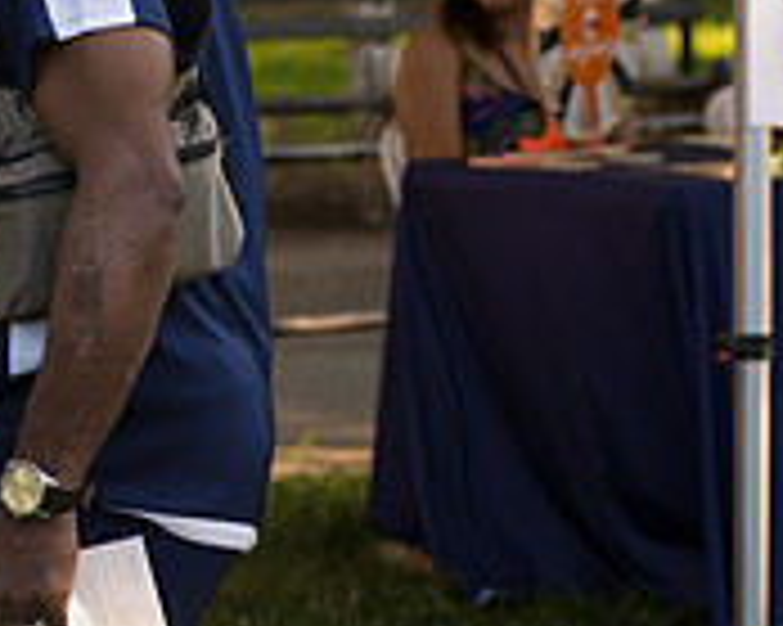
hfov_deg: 7.5
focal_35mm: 251
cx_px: -495
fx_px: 5813
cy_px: 56
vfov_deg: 6.1
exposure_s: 1/160
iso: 250
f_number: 5.6
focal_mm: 80
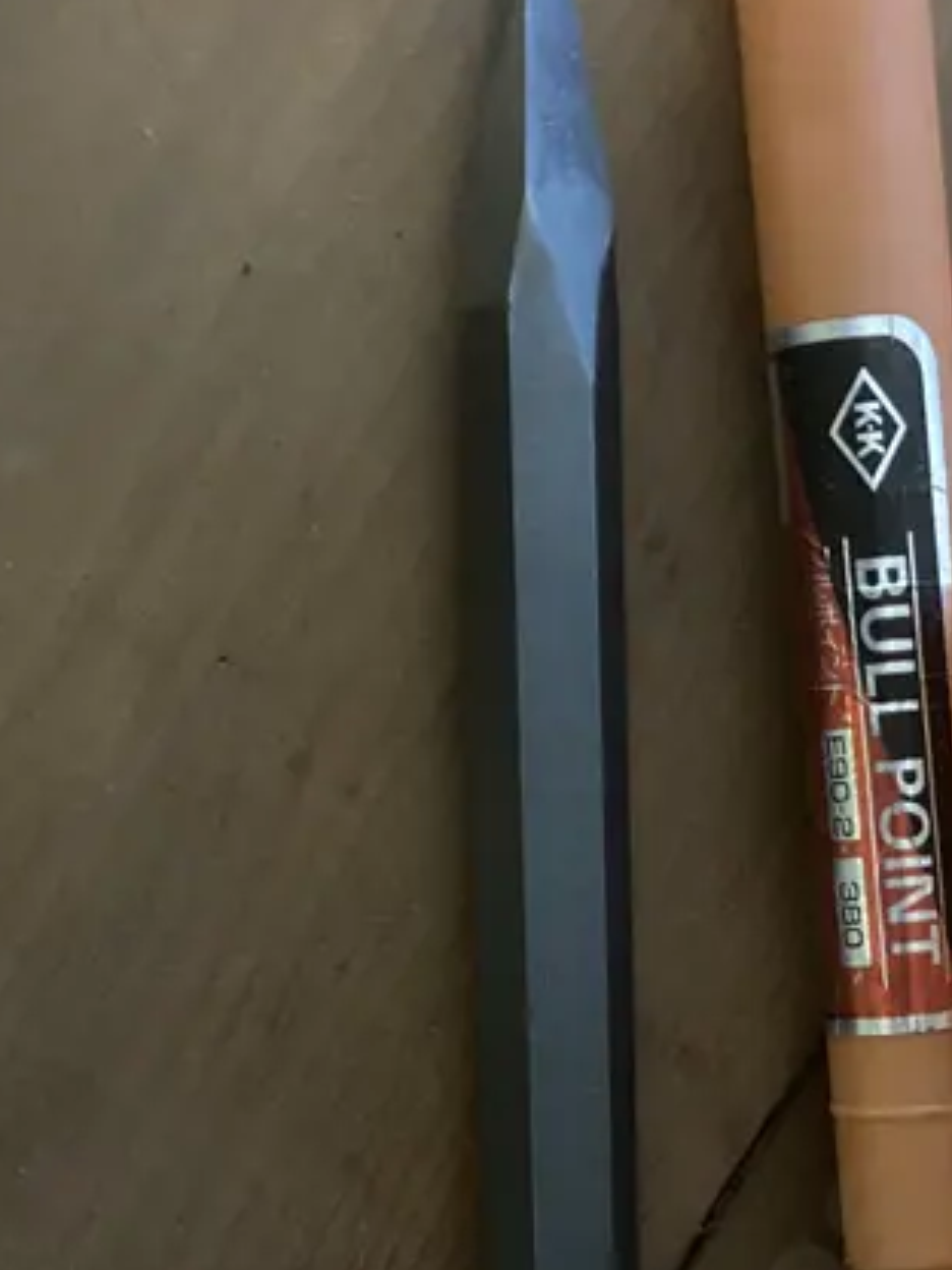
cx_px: 857
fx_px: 2530
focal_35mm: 69
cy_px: 1243
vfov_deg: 26.8
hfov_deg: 20.9
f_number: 1.8
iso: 640
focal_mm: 3.99
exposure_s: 1/20
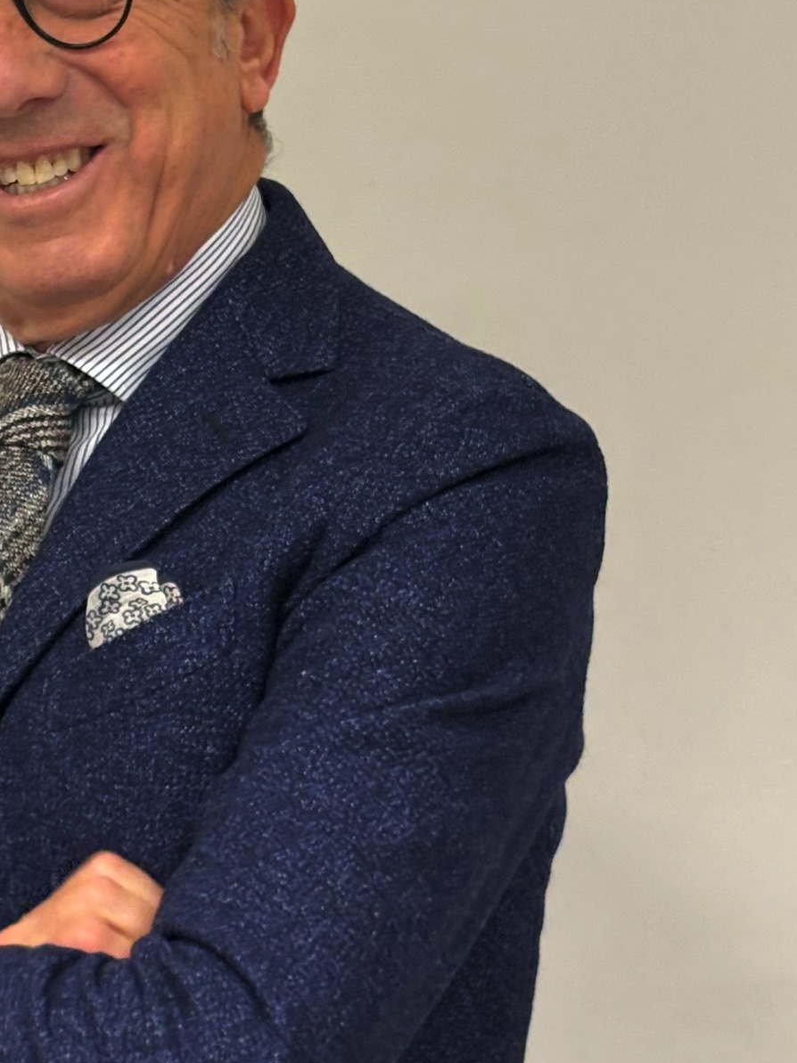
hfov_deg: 13.4
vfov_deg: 18.0
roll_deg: +0.2
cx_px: 51
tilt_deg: -3.2
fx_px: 3348
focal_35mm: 109
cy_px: 447
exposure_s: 1/33
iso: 125
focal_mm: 5.96
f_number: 1.6
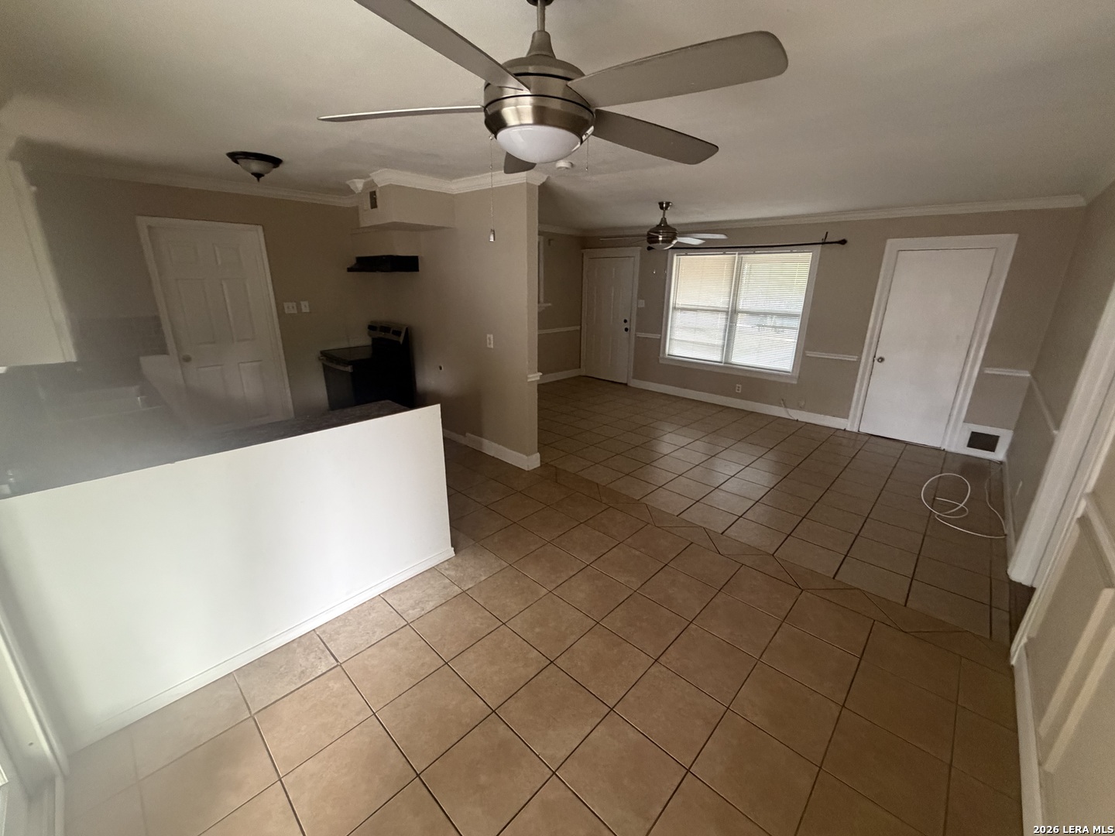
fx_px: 451
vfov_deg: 85.7
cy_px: 418
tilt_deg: -16.8
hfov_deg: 102.1
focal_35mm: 14
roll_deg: -1.0
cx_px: 558
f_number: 2.2
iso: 640
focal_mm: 2.22
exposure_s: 1/60
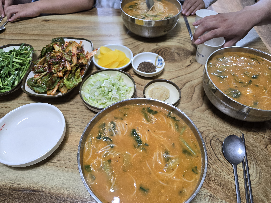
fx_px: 180
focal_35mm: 23
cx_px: 136
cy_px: 102
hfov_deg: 73.9
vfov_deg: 58.9
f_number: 1.7
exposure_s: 1/120
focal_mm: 6.3
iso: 160
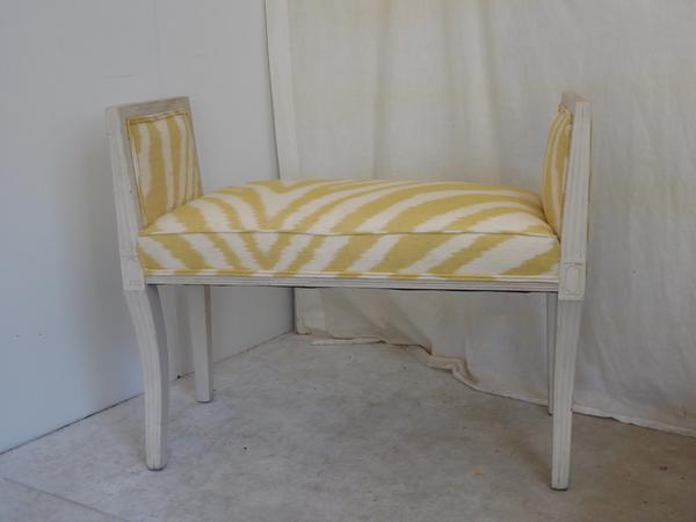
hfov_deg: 42.9
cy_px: 261
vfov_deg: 32.9
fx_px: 885
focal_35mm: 44
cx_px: 348
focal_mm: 7.8
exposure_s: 1/60
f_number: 3.9
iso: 320
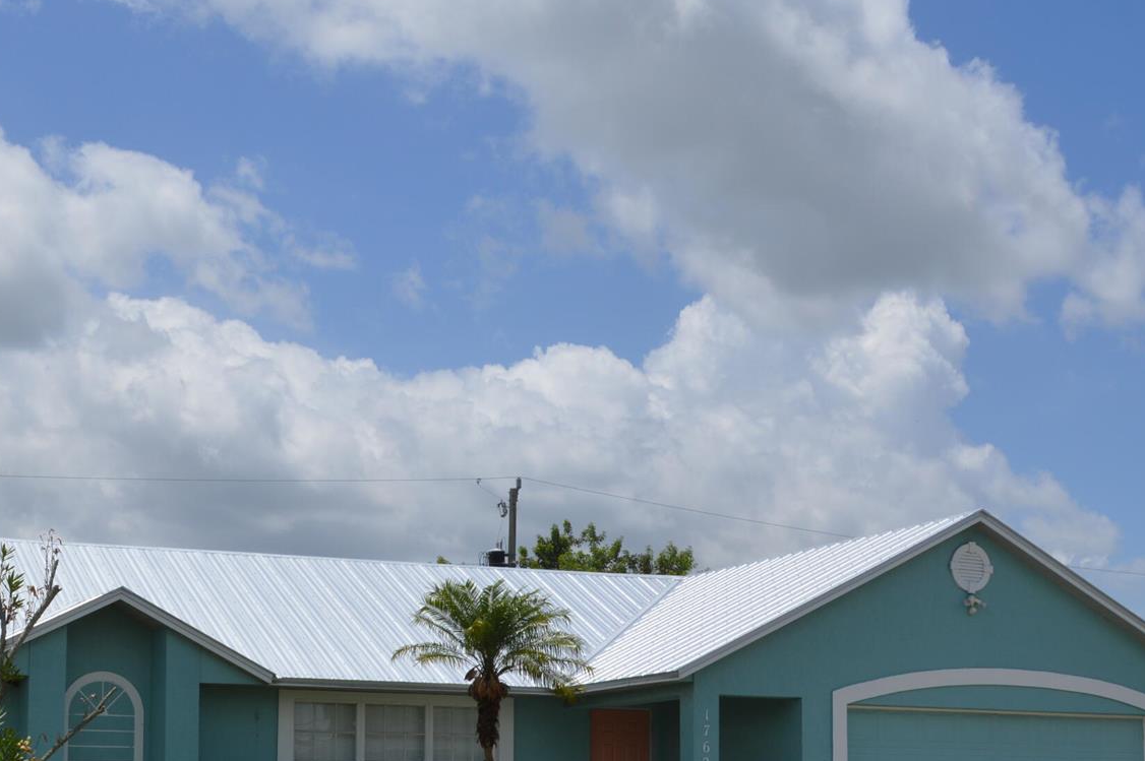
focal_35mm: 60
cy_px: 610
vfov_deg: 22.3
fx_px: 1907
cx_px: 425
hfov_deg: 33.3
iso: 100
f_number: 10
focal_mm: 22
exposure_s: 1/400
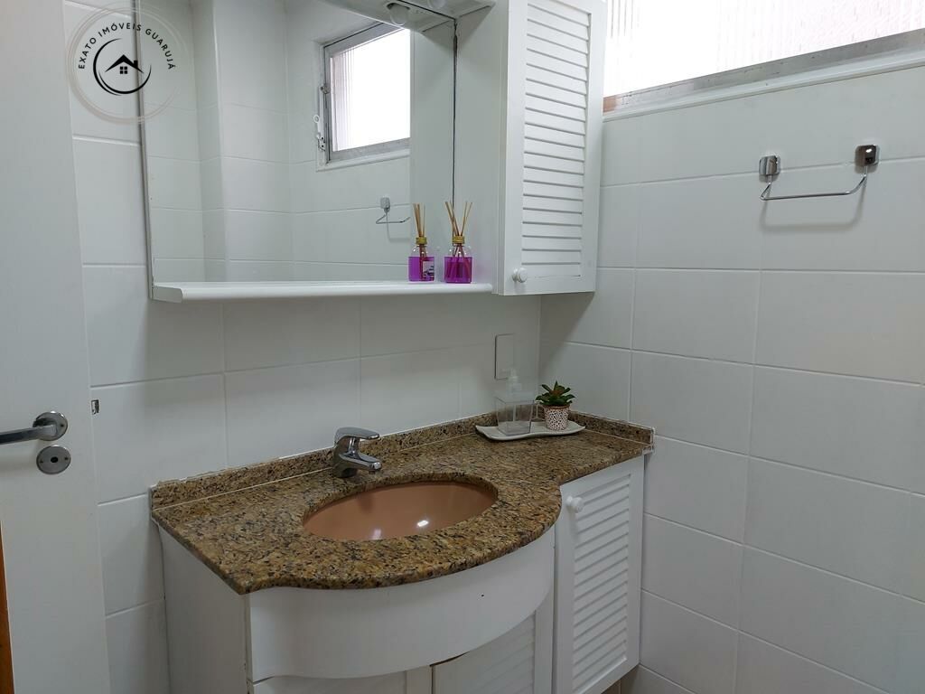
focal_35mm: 24
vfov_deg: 56.8
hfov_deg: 71.6
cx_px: 462
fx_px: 641
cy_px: 347
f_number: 1.8
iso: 80
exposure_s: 1/60
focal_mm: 5.23
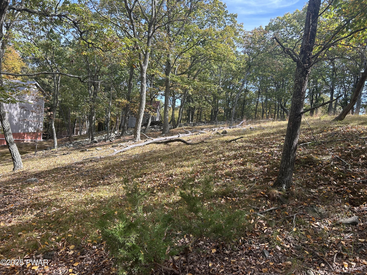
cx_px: 184
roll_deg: -4.6
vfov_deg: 53.1
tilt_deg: -3.0
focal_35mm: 26
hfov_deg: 67.3
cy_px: 138
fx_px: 276
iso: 50
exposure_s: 1/569
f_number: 1.5
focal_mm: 5.7
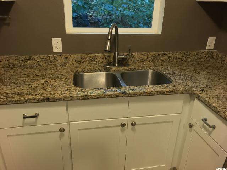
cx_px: 114
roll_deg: -1.1
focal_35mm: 28
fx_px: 184
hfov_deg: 63.4
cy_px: 85
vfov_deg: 49.7
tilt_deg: -22.7
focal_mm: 3.99
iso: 100
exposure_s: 1/30
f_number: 1.8
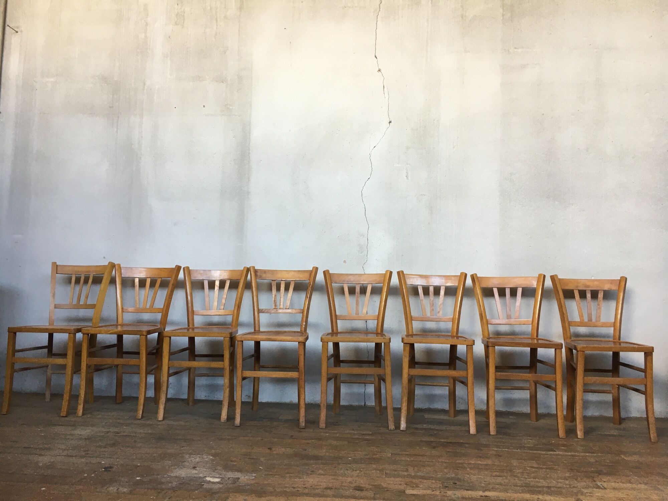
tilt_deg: +3.6
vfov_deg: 48.2
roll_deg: -2.1
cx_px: 334
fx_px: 560
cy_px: 250
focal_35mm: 29
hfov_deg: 61.7
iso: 40
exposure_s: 1/33
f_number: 2.2
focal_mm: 4.15
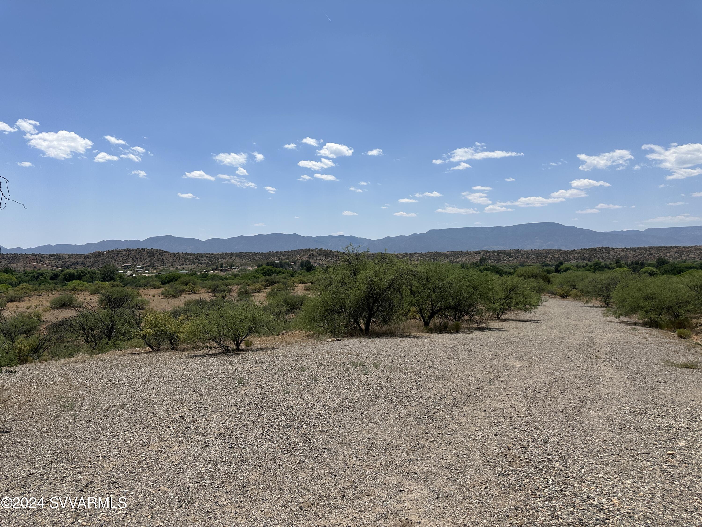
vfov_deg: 56.8
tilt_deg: +0.9
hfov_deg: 71.6
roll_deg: -0.3
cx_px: 351
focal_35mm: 24
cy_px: 264
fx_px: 487
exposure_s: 1/8197
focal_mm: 6.86
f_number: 1.78
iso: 80
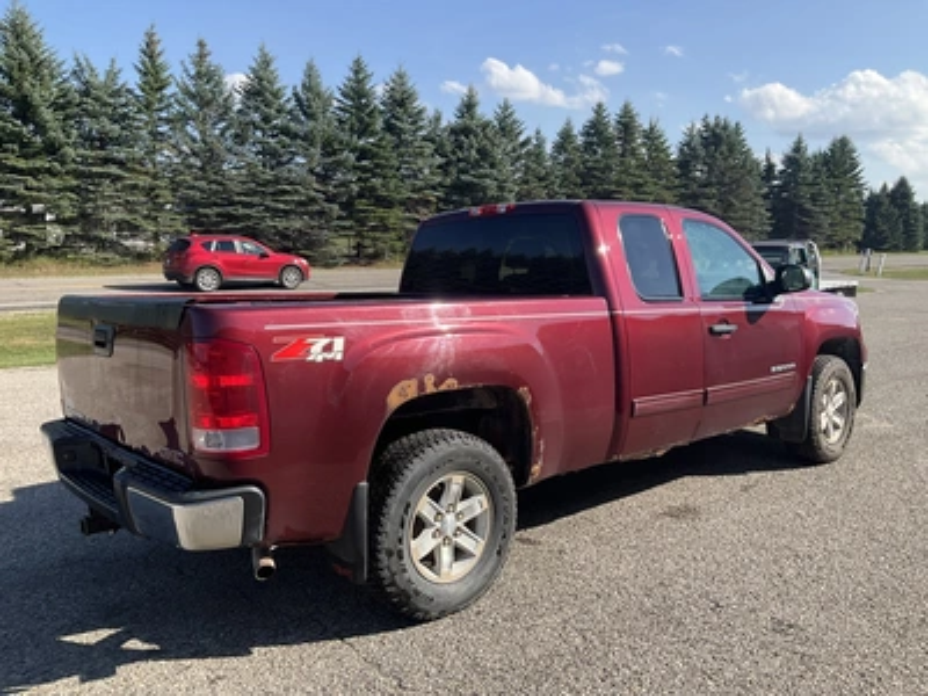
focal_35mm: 29
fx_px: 777
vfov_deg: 48.2
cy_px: 348
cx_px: 464
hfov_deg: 61.7
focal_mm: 3
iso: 25
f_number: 1.8
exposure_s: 1/1076
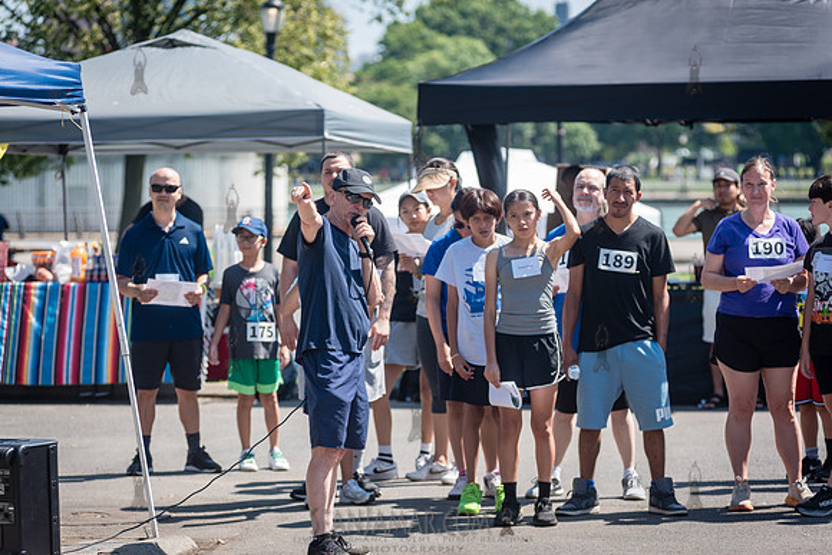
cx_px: 416
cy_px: 278
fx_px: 3352
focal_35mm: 145
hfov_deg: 14.2
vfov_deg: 9.5
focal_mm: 145
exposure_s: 1/800
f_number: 4
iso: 200
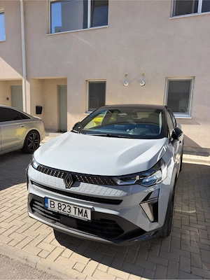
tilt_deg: -9.3
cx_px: 105
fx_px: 194
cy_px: 140
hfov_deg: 56.8
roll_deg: -2.4
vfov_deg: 71.6
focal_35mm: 24
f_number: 1.78
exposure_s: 1/2717
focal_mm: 6.76
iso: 80
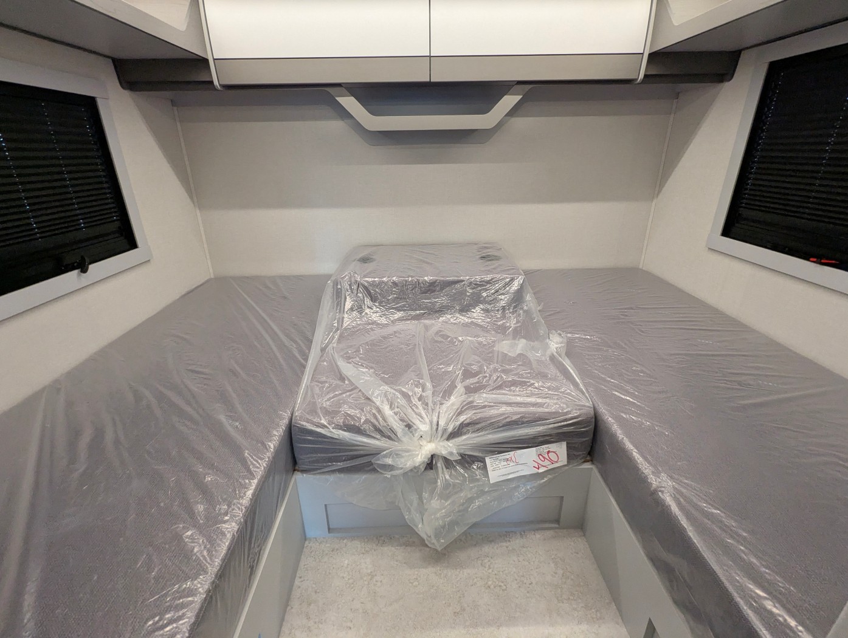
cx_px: 424
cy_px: 319
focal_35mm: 16
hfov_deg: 94.4
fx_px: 392
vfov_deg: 78.2
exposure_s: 1/106
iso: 287
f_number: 2.2
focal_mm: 2.35
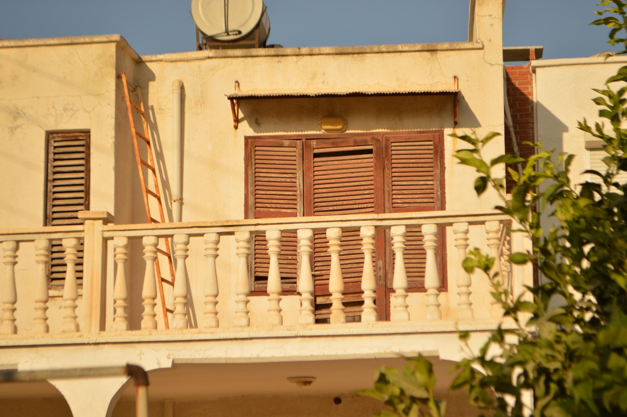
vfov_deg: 16.5
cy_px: 208
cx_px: 314
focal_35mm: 82
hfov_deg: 24.6
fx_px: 1436
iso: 100
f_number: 5.6
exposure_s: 1/640
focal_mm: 55
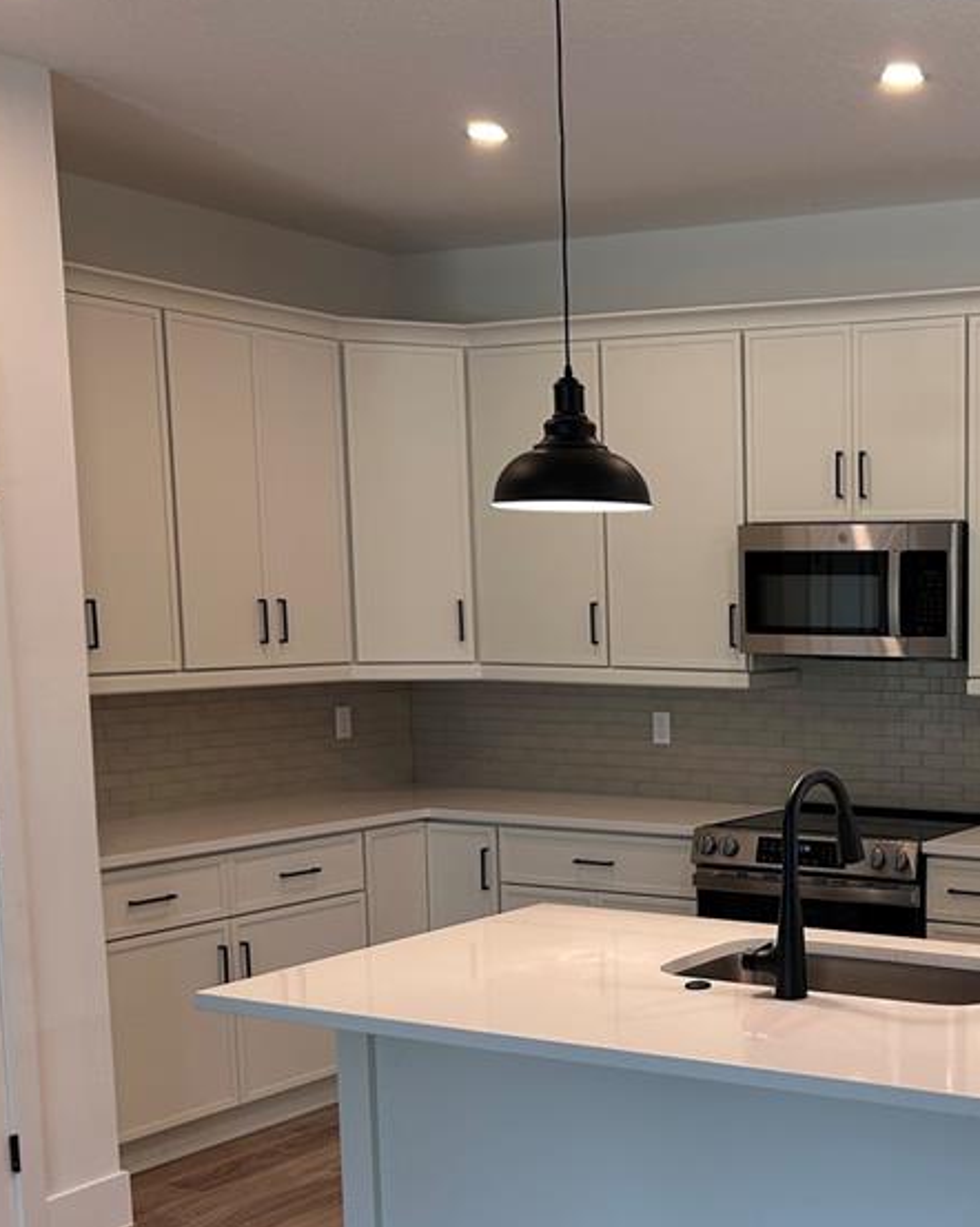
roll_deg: +0.0
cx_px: 962
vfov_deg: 39.1
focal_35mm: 47
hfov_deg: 30.0
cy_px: 819
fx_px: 1705
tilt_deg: -7.9
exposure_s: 1/120
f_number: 1.5
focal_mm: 5.7
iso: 64
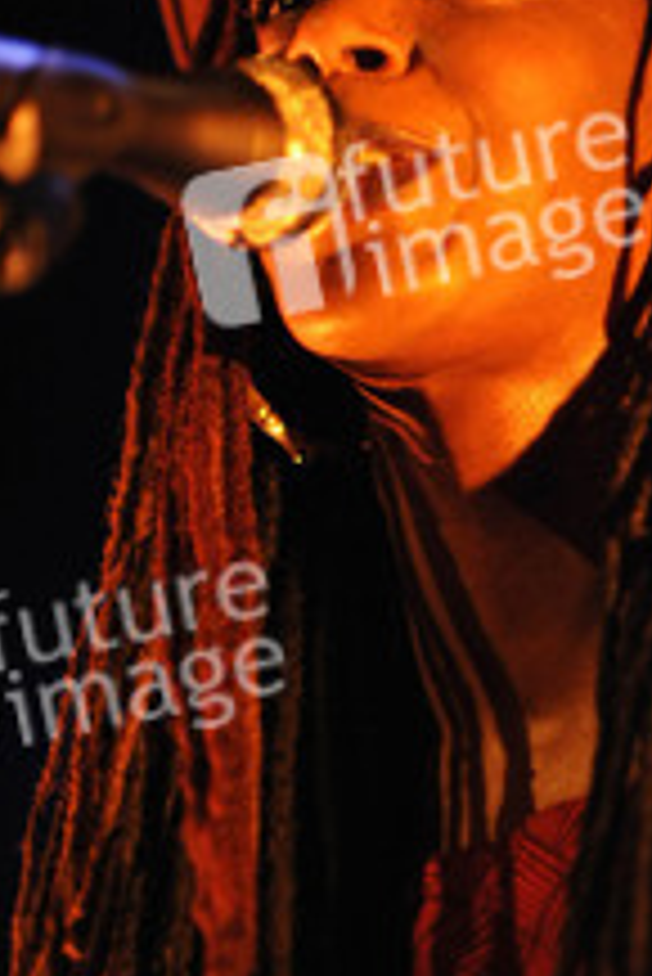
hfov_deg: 8.7
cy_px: 445
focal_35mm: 157
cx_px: 546
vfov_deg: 13.1
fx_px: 4258
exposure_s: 1/200
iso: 3200
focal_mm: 85
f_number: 1.8
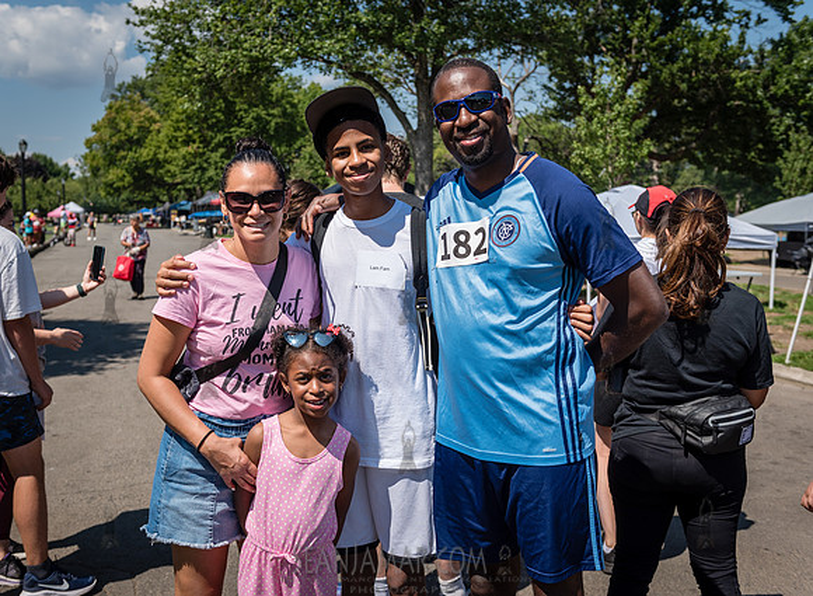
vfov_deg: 34.9
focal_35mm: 41
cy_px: 294
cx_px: 355
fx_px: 947
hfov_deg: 46.4
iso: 200
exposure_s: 1/2000
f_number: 4
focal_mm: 36
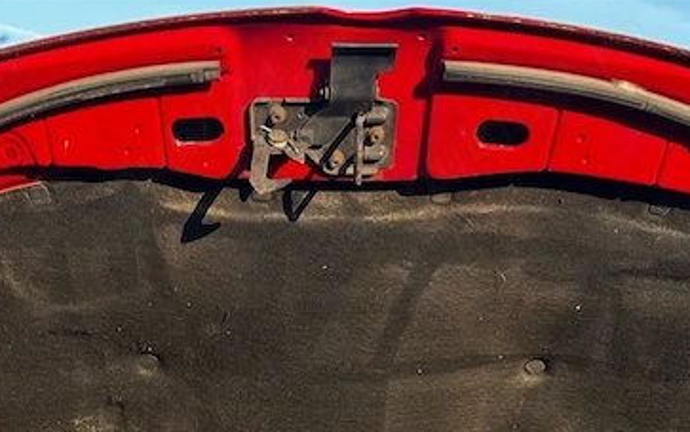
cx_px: 302
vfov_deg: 18.6
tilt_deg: -23.4
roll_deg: -1.3
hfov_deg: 36.2
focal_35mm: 56
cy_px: 752
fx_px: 1053
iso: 80
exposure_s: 1/587
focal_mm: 6.86
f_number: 1.78
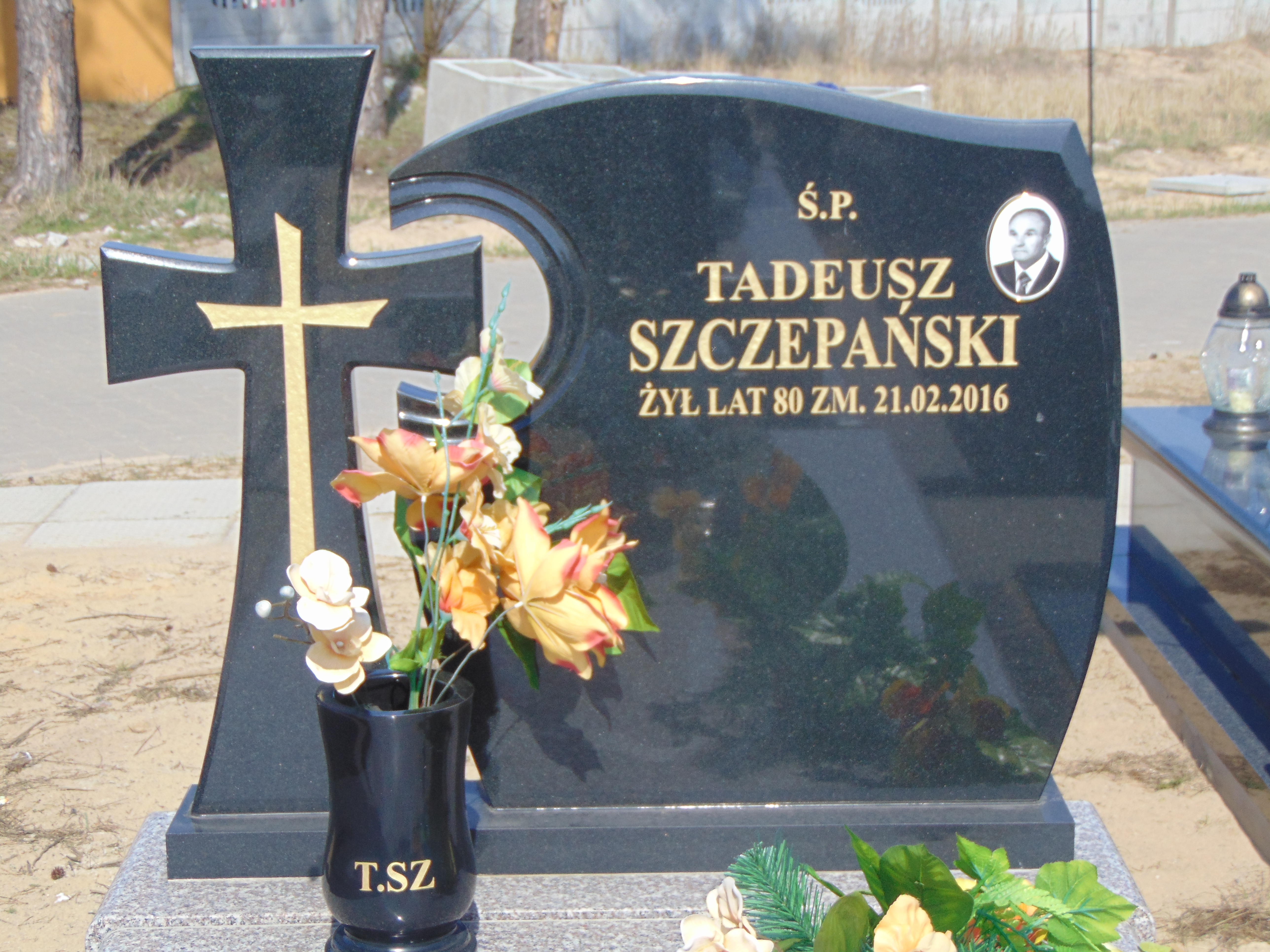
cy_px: 476
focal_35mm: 71
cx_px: 635
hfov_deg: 27.4
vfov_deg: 20.7
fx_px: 2605
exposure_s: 1/640
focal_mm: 12.8
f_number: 3.7
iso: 80
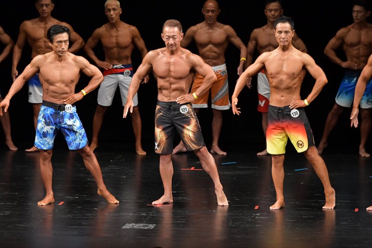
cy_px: 124
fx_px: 2634
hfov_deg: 8.1
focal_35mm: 255
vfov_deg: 5.4
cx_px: 186
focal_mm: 170
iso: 3200
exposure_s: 1/400
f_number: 5.6
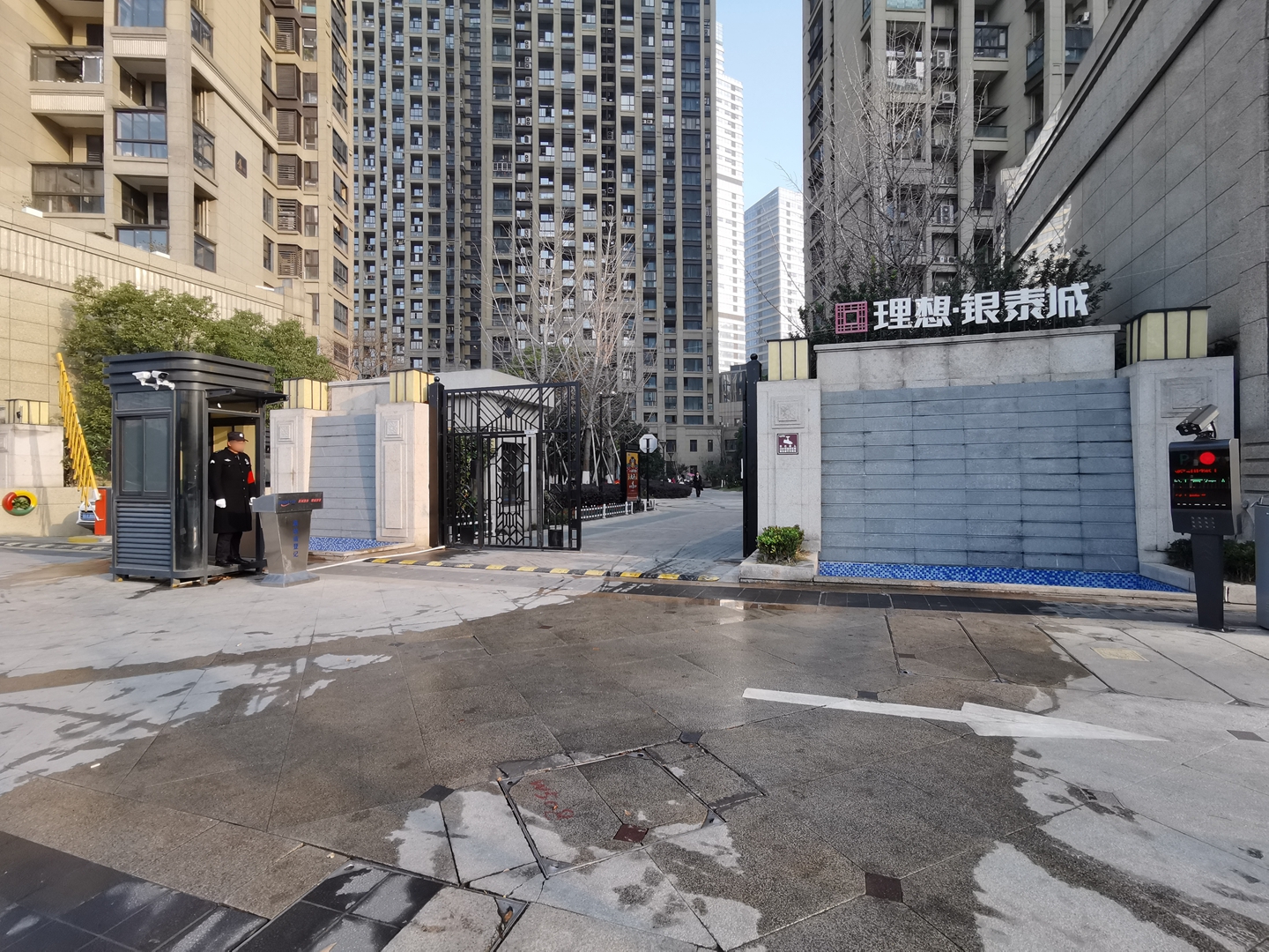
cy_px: 476
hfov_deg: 91.0
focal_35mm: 17
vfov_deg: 74.7
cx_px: 634
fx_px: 623
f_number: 2.2
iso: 50
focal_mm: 2.26
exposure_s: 1/248
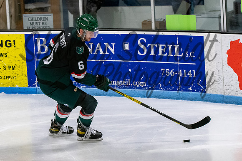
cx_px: 73
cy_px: 63
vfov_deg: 6.9
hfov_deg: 10.3
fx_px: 1345
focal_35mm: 200
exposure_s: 1/800
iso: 2500
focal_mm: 86
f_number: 3.5
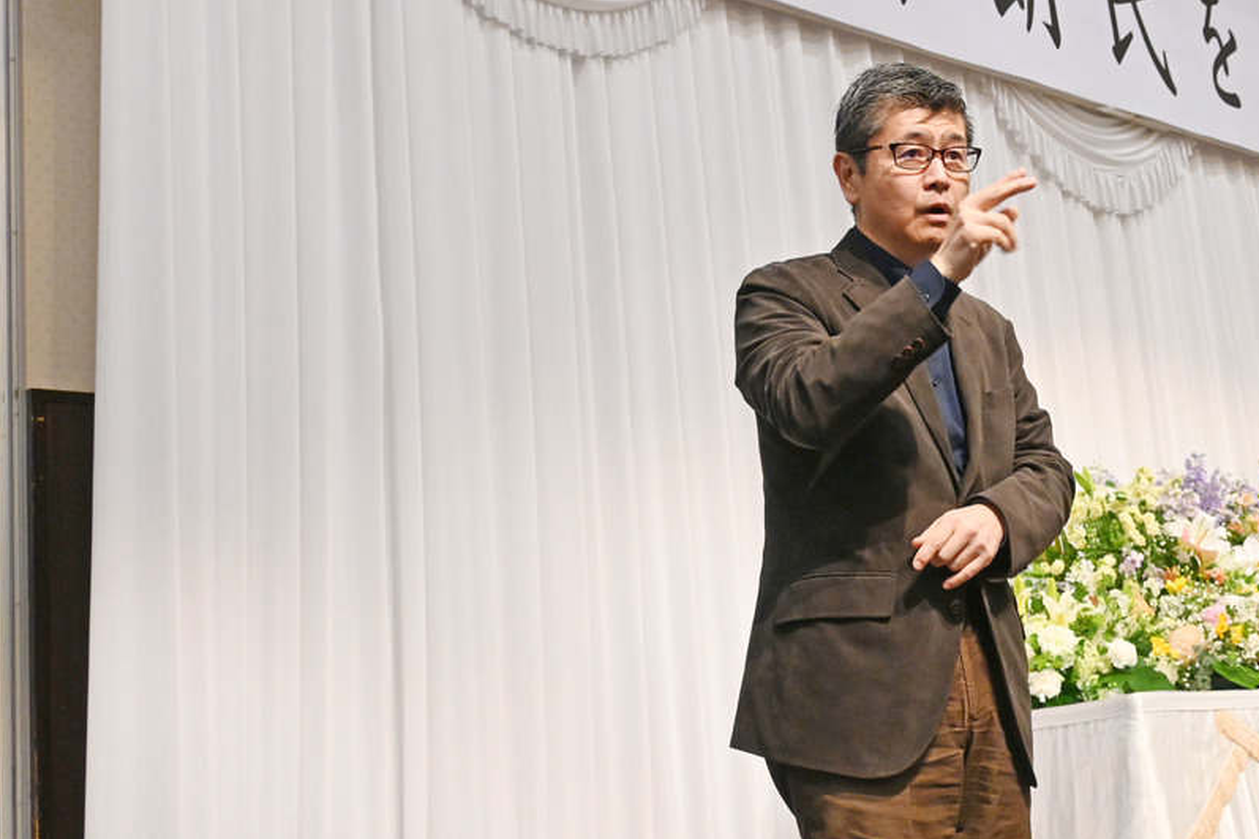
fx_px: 1989
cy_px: 277
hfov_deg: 34.6
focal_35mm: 57
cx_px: 891
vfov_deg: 23.7
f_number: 4
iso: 1400
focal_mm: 21
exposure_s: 1/125
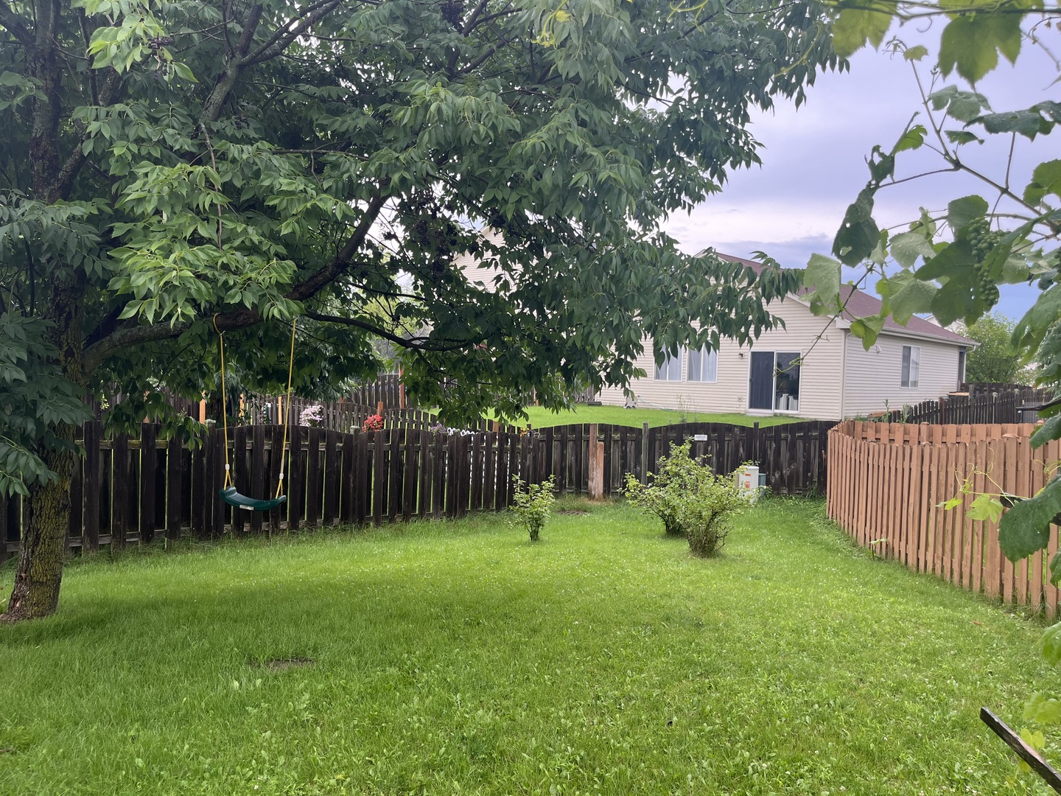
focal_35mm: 26
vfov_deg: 53.1
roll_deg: -1.4
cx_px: 530
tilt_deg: -2.4
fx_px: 797
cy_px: 398
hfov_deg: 67.3
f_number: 1.6
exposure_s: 1/266
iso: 40
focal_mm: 5.1
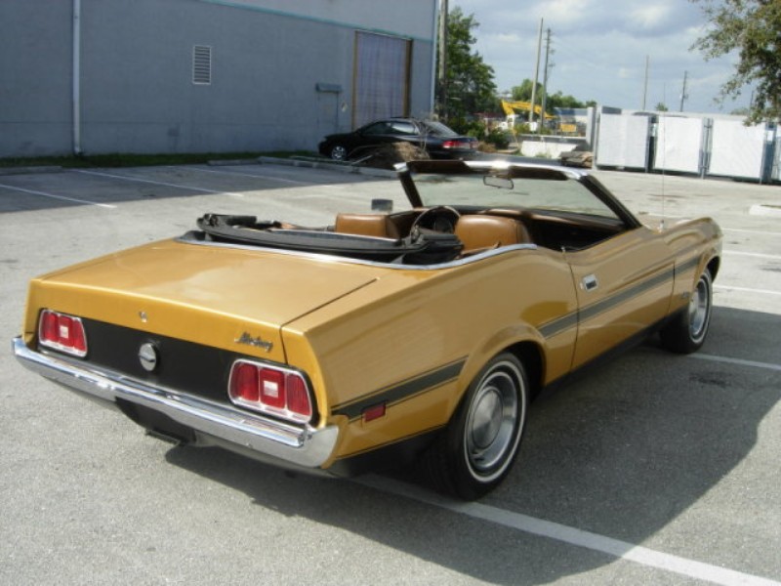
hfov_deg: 51.4
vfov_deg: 39.7
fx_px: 812
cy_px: 293
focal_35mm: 36
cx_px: 390
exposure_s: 1/304
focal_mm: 7.5
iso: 50
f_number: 6.1
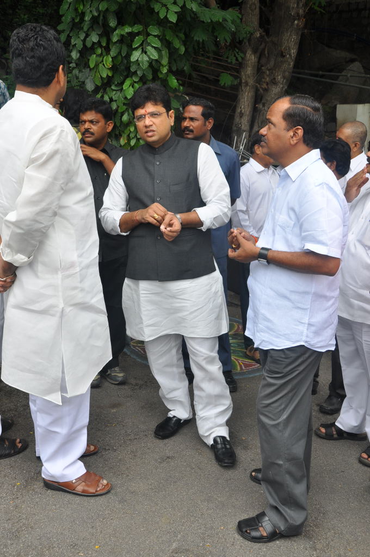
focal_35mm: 36
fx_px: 556
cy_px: 278
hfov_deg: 36.8
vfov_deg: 53.2
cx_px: 185
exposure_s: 1/125
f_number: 8
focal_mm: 24
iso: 250
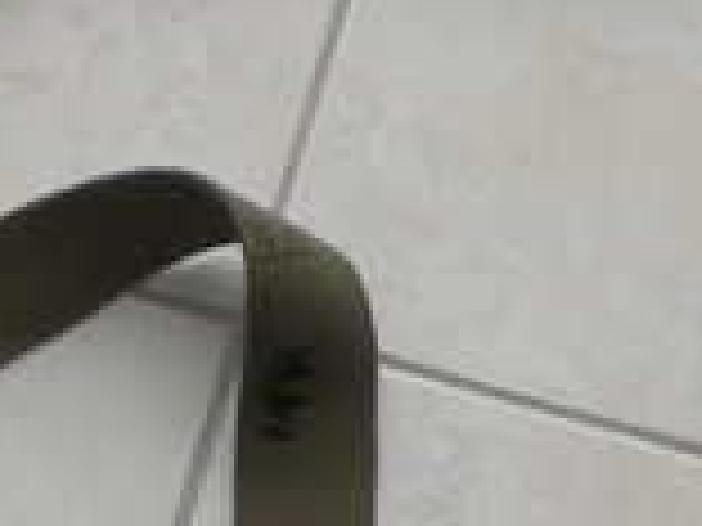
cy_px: 411
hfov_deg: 12.6
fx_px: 3184
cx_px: 306
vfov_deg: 9.4
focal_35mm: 157
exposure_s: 1/59
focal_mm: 6.3
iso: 92
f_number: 3.1
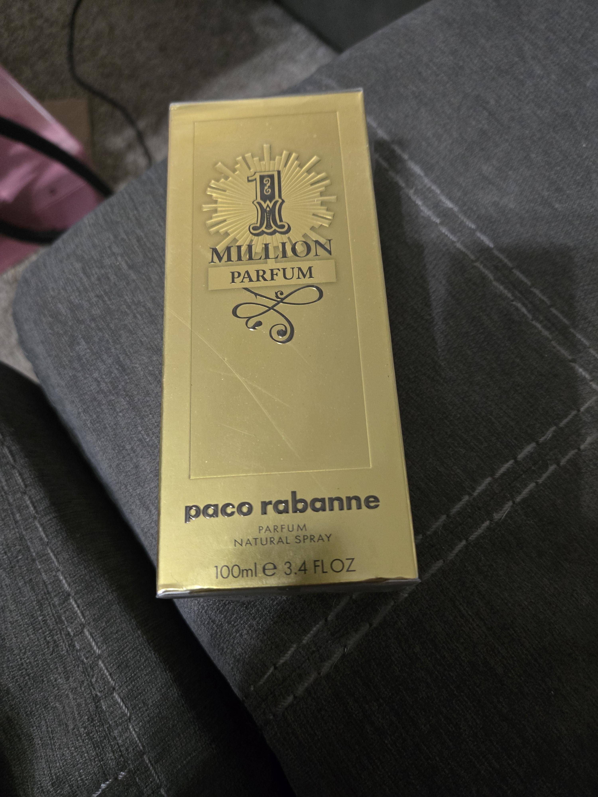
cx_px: 299
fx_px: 530
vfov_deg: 73.9
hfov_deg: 58.9
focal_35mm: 23
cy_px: 398
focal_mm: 5.4
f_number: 1.8
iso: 1000
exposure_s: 1/60
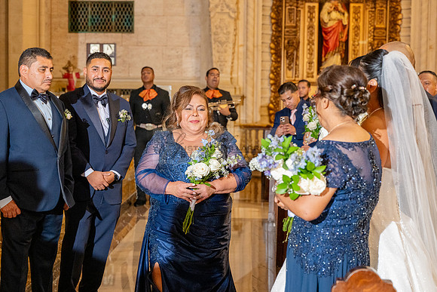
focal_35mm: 75
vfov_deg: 18.2
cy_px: 146
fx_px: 909
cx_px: 210
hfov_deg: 27.0
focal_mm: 70
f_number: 4.5
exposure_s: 1/200
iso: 2000
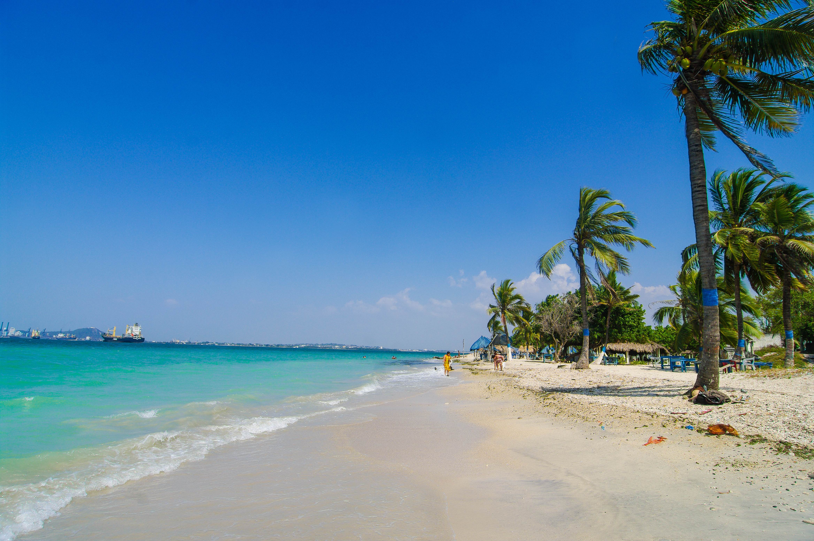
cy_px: 270
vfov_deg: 67.3
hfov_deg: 90.1
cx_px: 407
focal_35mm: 18
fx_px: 407
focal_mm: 12
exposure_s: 1/500
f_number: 8
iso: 100
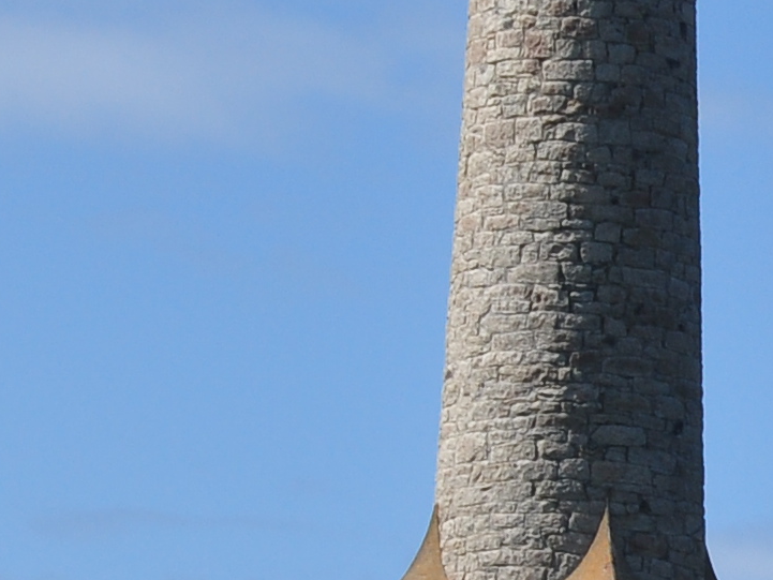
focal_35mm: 411
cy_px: 316
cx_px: 1086
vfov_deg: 3.6
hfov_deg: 4.8
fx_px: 9179
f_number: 8
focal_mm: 48
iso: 200
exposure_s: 1/640
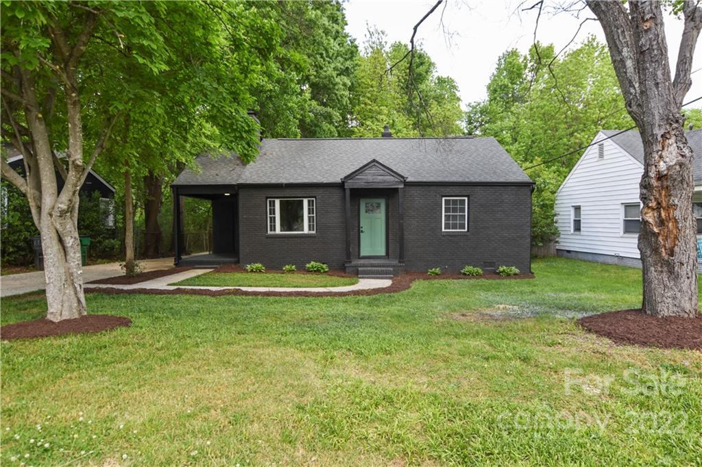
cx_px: 351
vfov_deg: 59.5
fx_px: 409
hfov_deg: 81.2
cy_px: 234
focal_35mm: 21
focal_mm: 14
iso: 160
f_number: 5.6
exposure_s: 1/125
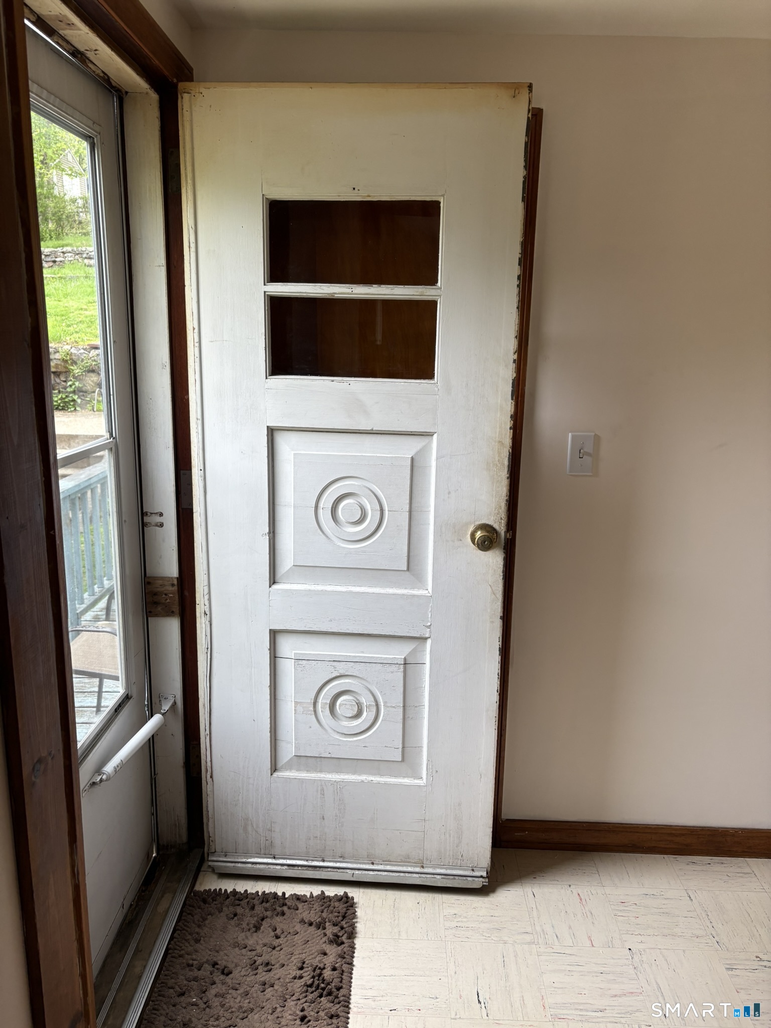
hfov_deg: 53.1
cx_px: 386
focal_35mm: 26
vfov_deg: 67.3
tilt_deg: -10.6
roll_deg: -0.9
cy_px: 514
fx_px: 772
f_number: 1.6
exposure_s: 1/120
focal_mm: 5.96
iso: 100
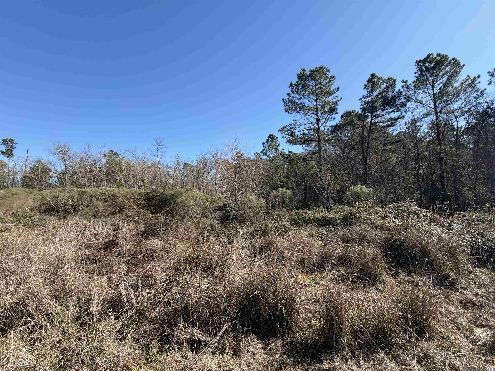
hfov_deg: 102.1
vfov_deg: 85.7
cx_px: 248
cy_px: 186
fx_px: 200
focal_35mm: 14
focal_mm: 2.22
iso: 32
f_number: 2.2
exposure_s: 1/770
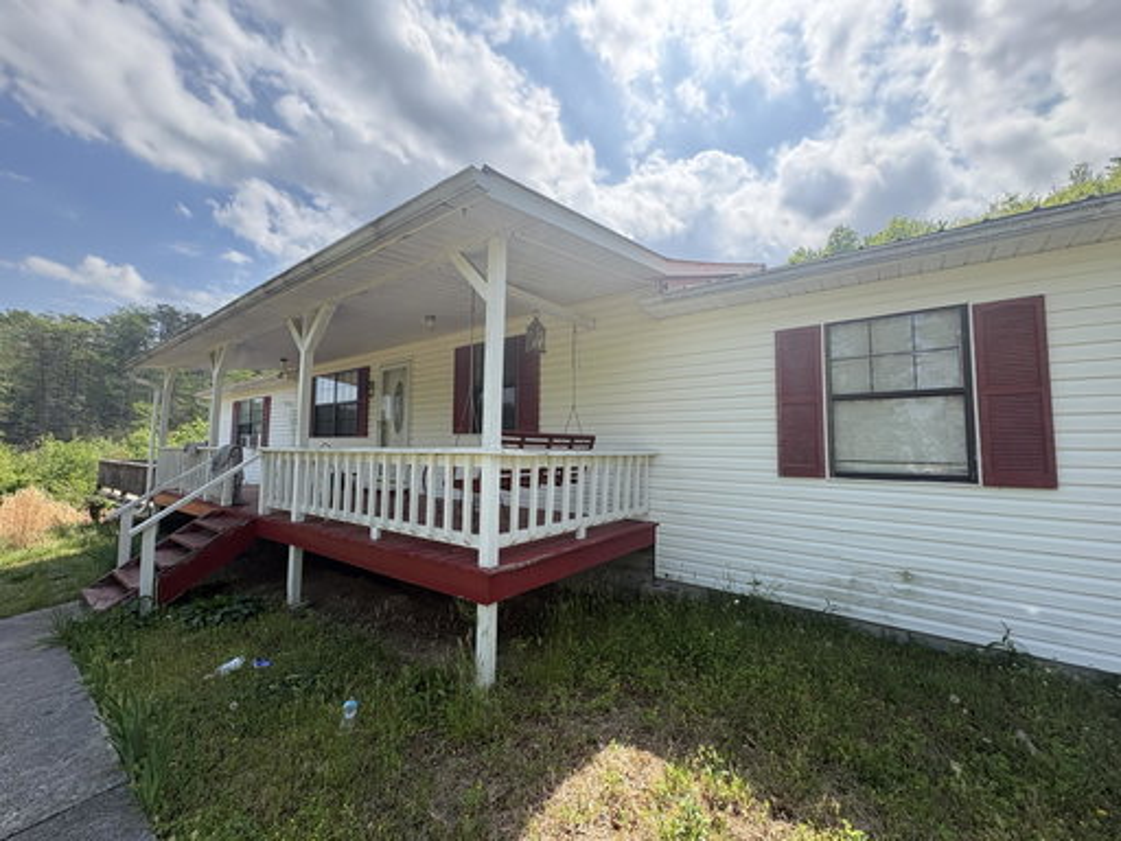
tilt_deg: +3.6
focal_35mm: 14
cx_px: 560
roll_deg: -0.3
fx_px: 453
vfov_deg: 85.7
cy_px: 420
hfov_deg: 102.1
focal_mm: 2.22
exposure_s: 1/1178
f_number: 2.2
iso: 64
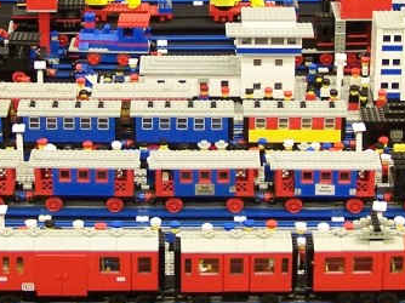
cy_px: 21
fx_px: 1543
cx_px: 176
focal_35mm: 132
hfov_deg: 14.9
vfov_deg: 11.1
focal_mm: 7.1
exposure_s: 1/2
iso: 80
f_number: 2.9
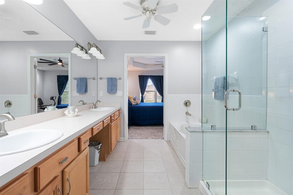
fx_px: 130
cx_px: 146
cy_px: 98
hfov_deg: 96.8
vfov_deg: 73.7
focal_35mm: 16
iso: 200
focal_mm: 16
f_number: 8
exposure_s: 1/10
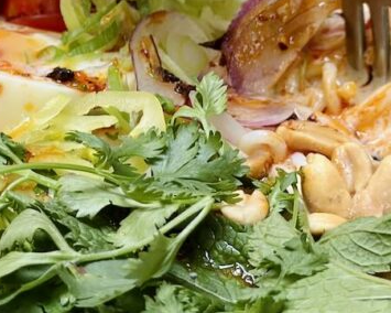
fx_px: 1562
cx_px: 162
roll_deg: -0.3
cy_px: 67
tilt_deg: -28.7
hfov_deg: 14.3
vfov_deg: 11.4
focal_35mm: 135
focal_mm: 6.86
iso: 125
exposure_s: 1/93
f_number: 1.78
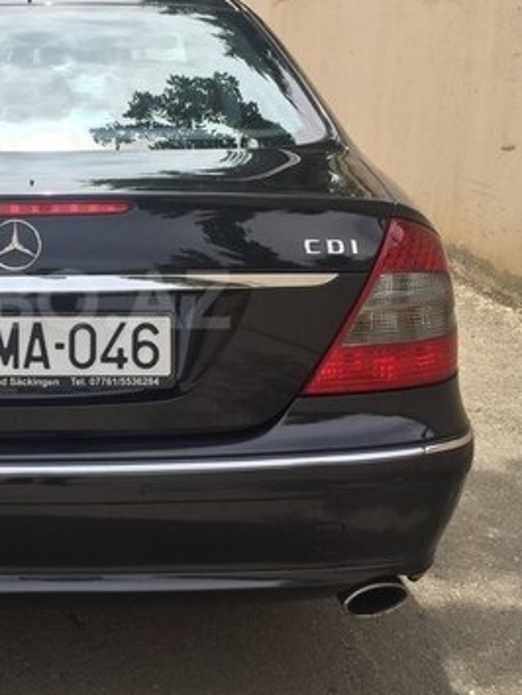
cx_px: 29
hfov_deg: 26.0
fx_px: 1084
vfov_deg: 35.5
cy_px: 299
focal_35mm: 54
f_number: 2.2
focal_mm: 4.15
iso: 32
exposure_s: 1/1068
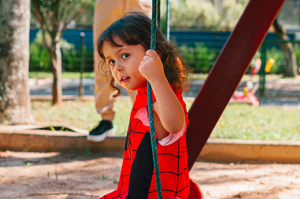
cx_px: 151
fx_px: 491
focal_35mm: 59
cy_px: 93
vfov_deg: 22.9
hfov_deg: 34.0
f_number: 3.5
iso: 320
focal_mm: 35
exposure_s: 1/1600
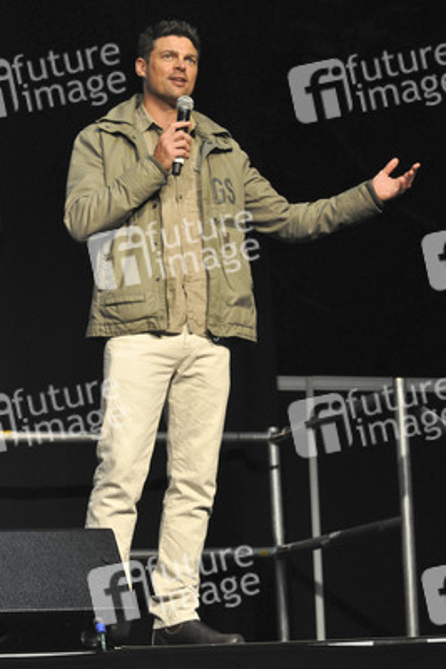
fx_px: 1949
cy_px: 334
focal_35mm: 105
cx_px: 223
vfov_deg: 19.4
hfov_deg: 13.1
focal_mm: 70
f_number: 5
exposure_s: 1/125
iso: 1600
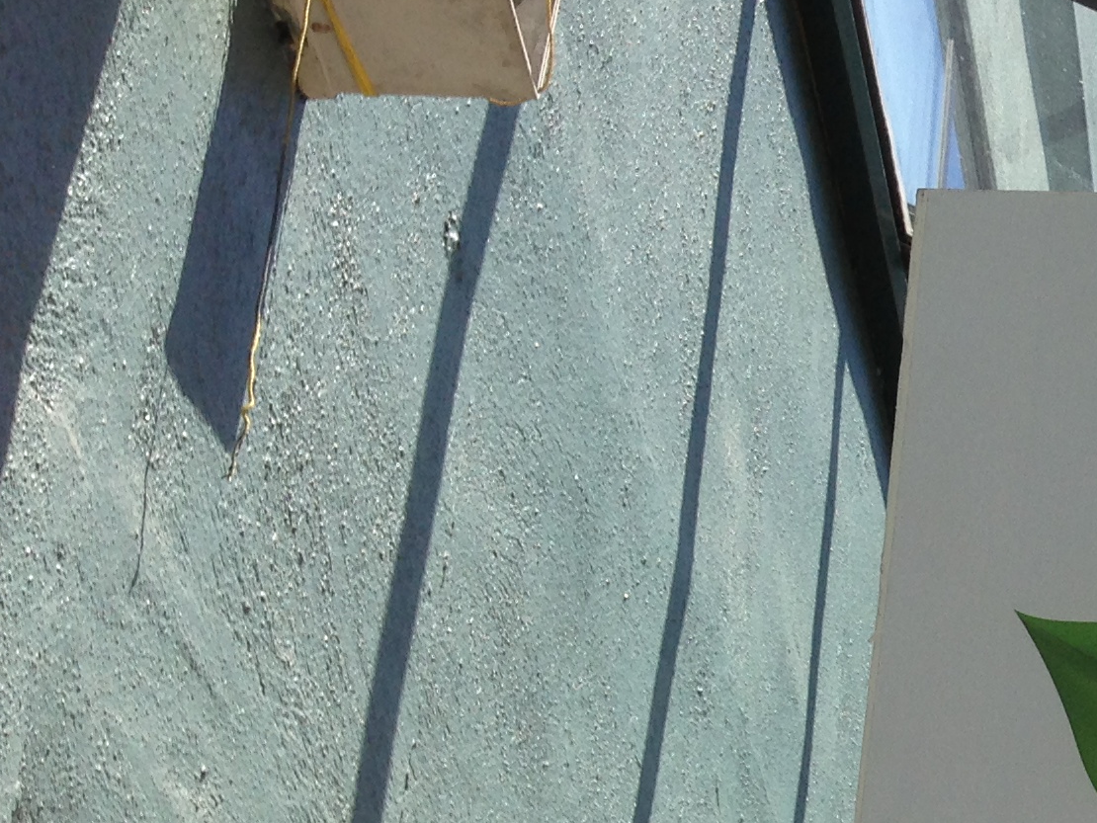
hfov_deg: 18.2
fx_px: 3075
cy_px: 714
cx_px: 1605
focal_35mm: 97
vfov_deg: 15.1
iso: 50
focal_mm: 4.13
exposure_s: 1/596
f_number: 2.4
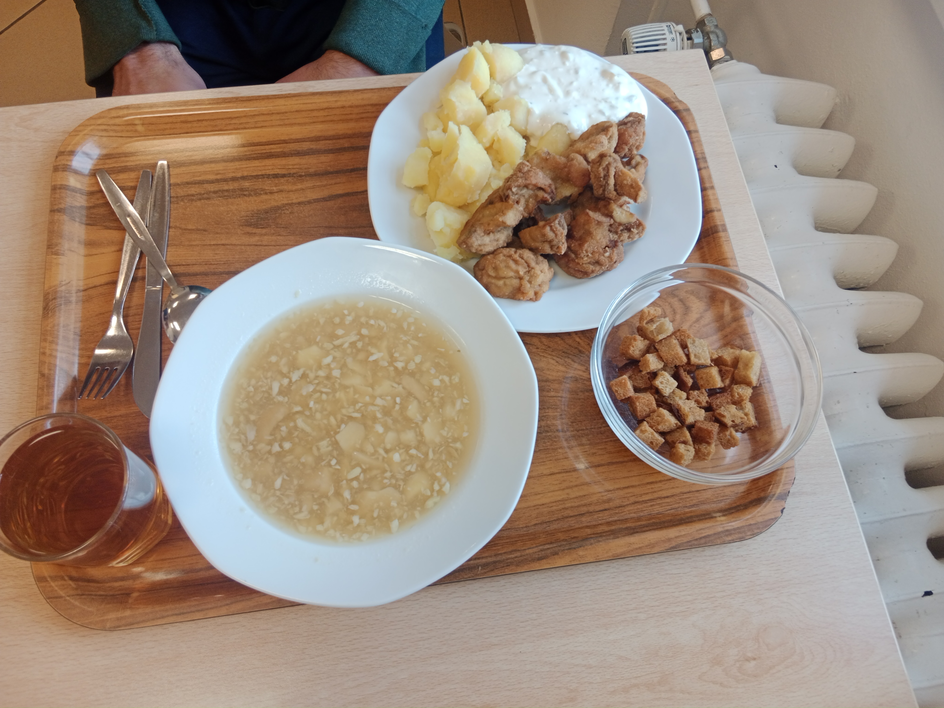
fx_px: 709
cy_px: 354
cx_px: 472
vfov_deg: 53.1
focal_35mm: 26
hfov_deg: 67.3
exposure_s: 1/50
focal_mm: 3.96
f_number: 1.8
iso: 362
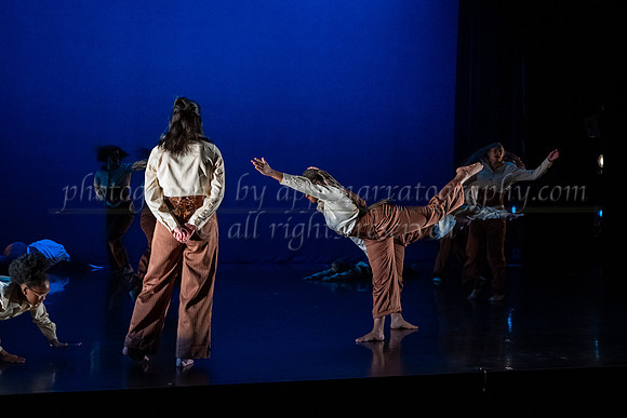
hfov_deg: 33.4
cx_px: 382
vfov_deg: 22.7
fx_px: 1040
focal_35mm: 60
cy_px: 224
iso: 4000
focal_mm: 49
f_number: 3.5
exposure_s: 1/400
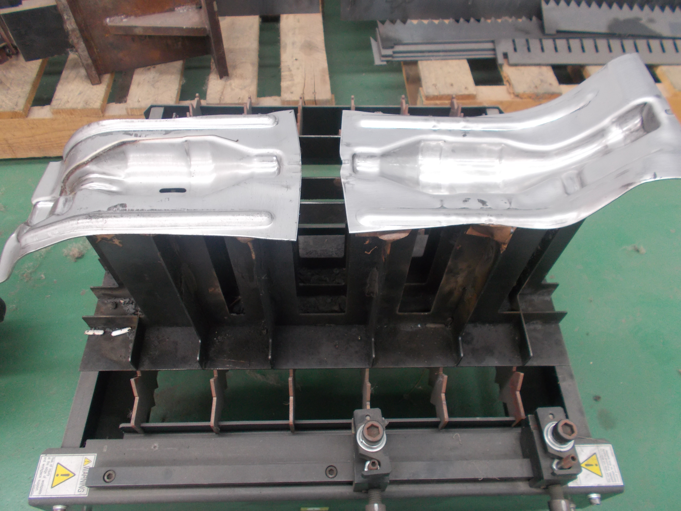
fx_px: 511
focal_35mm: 26
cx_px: 340
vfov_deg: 53.1
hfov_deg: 67.3
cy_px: 256
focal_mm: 4.6
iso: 200
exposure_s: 1/13
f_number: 3.2
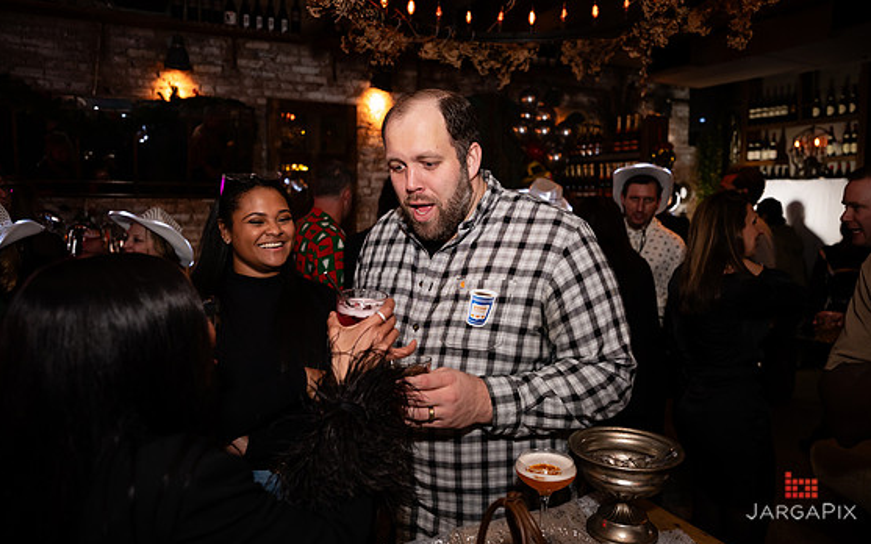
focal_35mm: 26
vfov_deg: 47.5
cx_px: 443
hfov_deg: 70.4
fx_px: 617
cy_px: 251
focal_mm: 24
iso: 1000
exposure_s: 1/100
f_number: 2.8
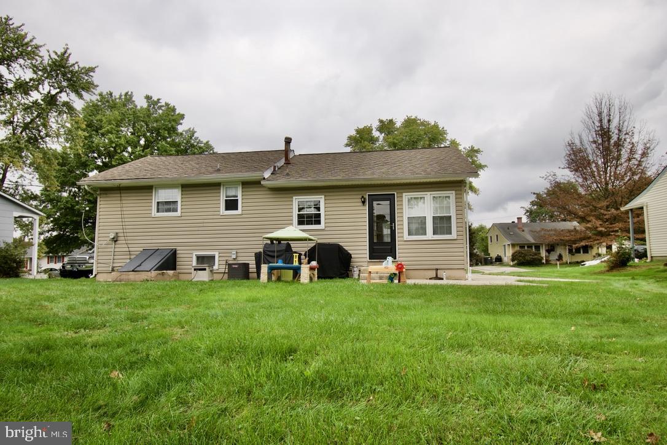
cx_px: 334
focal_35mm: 22
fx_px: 417
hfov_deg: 77.3
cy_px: 222
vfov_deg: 56.1
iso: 100
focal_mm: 15
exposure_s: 1/200
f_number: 6.3
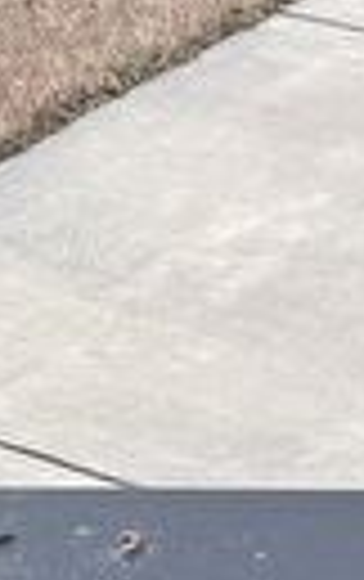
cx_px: 944
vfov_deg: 9.8
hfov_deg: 7.6
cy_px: 1776
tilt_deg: -49.9
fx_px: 2499
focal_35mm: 158
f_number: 1.78
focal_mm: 6.76
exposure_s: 1/805
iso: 80
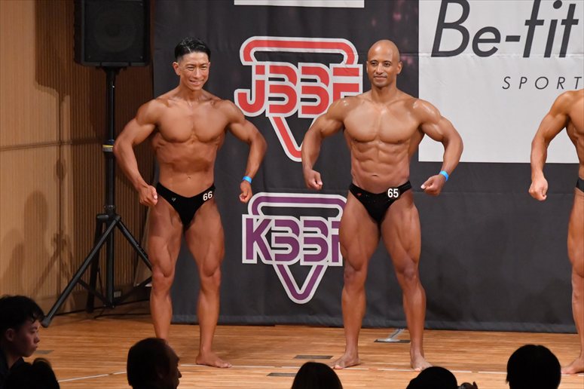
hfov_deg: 7.2
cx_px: 292
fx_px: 4621
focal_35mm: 285
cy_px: 194
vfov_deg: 4.8
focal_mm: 190
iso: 9000
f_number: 5.6
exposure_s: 1/400
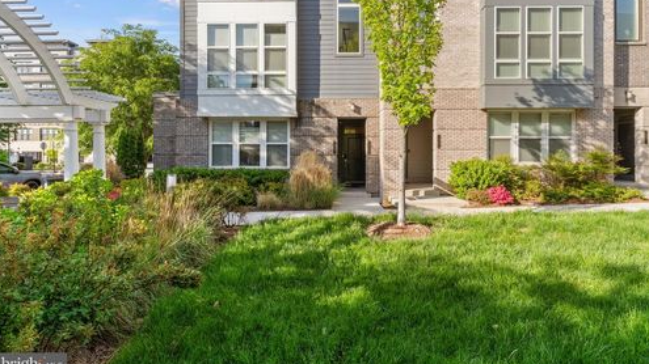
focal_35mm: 18
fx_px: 310
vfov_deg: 60.7
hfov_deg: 92.7
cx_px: 324
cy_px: 158
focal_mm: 17
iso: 320
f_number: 9
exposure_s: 1/80
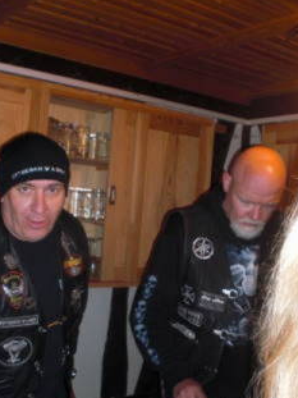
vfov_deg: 42.9
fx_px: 505
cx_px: 146
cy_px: 218
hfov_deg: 32.9
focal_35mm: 44
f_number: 3.1
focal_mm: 6.3
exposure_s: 1/30
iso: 200
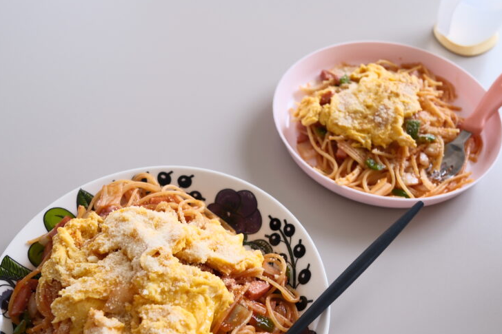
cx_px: 268
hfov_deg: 50.7
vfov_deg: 34.6
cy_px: 232
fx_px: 530
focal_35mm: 38
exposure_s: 1/18
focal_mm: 18
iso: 250
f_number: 4
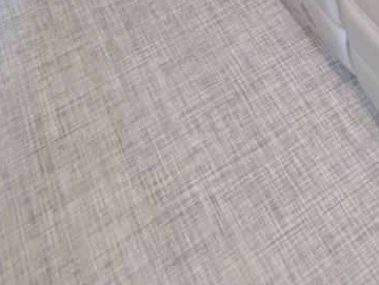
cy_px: -250
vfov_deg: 18.0
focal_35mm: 62
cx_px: 520
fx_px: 680
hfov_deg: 25.7
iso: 607
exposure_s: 1/105
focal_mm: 2.35
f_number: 2.2
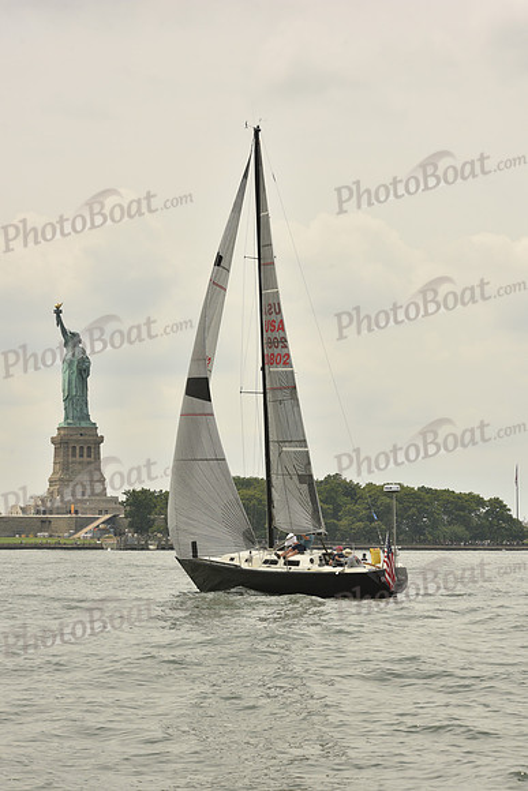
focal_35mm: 100
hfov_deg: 13.7
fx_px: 2199
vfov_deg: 20.4
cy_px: 396
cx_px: 264
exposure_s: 1/640
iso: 250
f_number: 11
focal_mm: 100
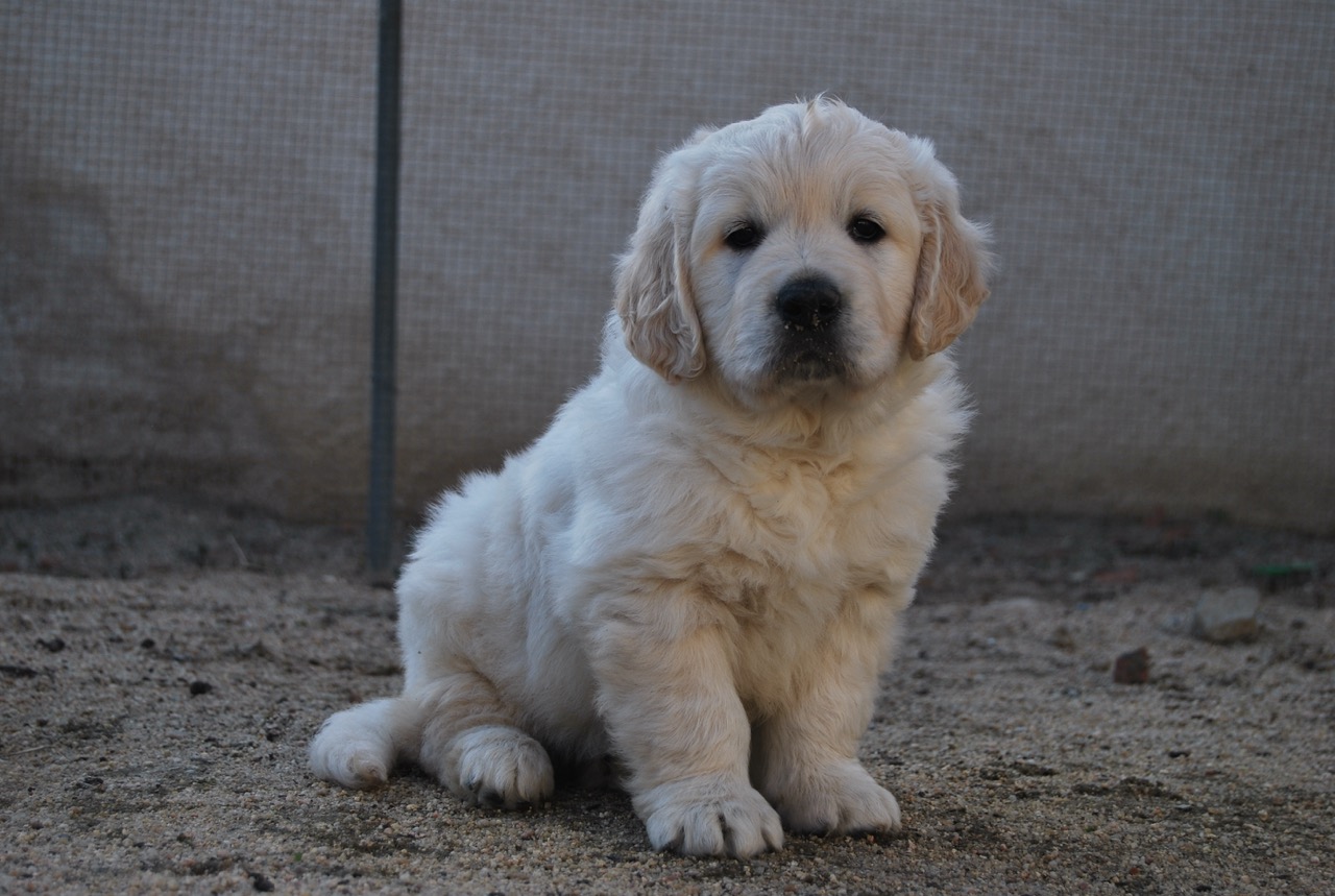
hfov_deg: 26.9
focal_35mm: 75
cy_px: 448
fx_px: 2787
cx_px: 668
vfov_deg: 18.3
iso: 110
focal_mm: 50
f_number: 5.6
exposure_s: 1/125
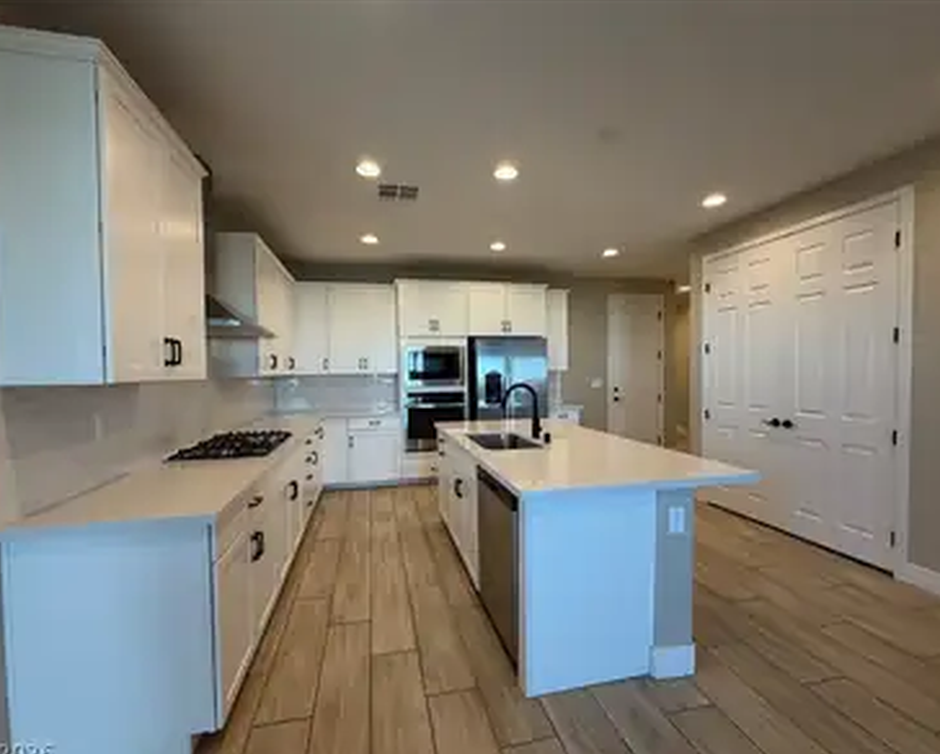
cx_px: 460
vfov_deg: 84.1
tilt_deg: -1.9
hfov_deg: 96.7
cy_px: 382
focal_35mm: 15
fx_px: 418
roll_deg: +0.4
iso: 250
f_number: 2.2
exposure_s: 1/120
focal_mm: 2.22
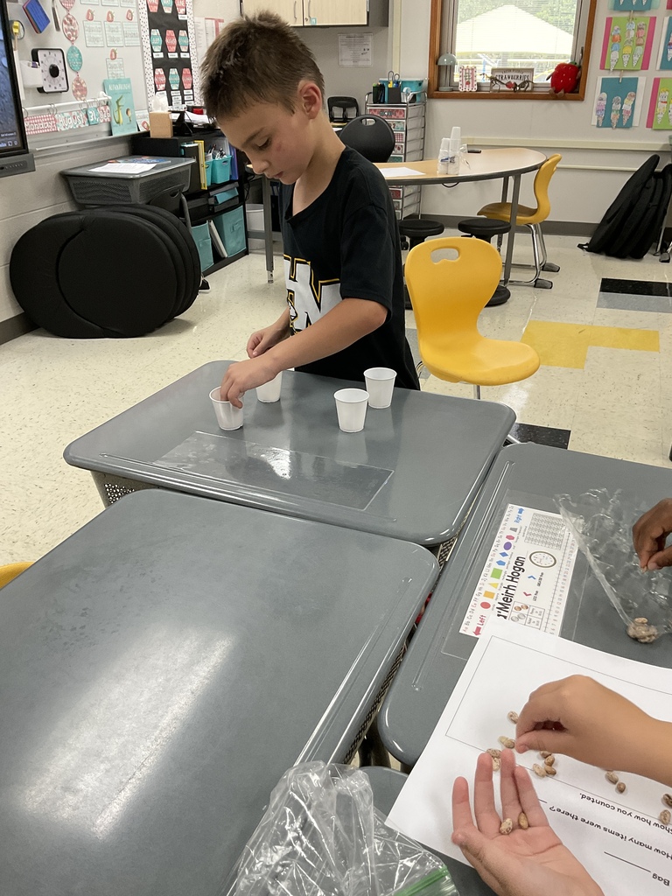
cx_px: 336
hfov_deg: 48.2
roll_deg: -0.1
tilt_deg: -29.1
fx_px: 751
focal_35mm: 29
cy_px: 448
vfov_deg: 61.7
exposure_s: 1/60
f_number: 1.8
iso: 64
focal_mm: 3
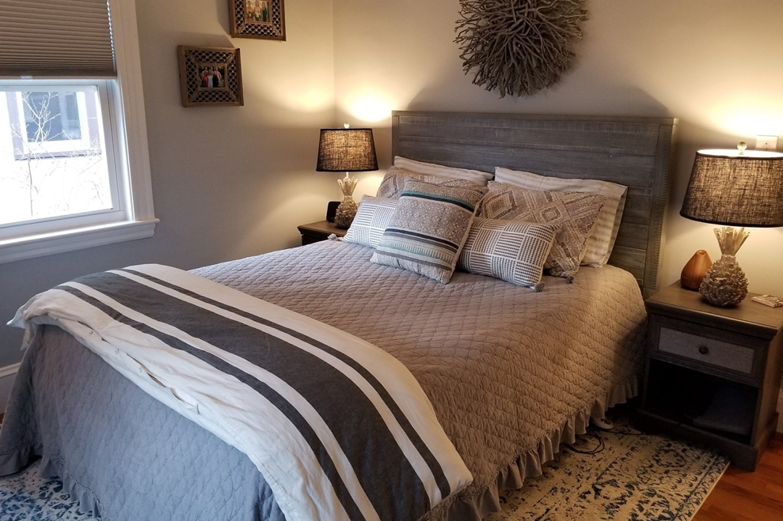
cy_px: 244
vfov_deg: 46.4
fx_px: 609
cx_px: 397
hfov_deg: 65.5
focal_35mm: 28
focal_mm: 4.25
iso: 160
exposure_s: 1/40
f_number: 1.7
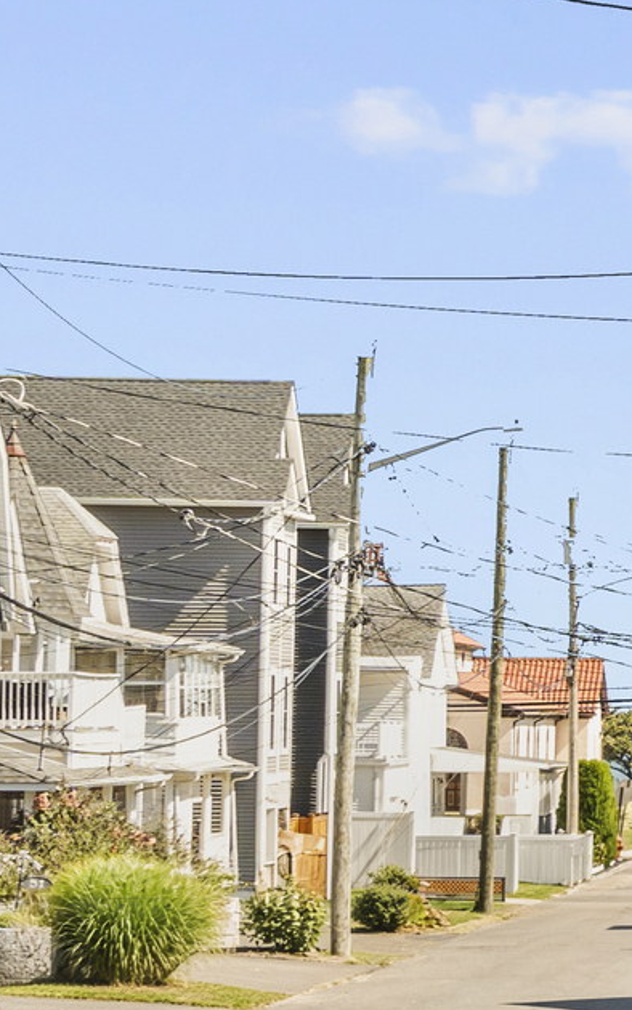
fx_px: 4793
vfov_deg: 12.0
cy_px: 584
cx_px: 2329
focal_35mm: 174
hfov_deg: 6.4
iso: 200
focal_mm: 35
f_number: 9
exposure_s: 1/20
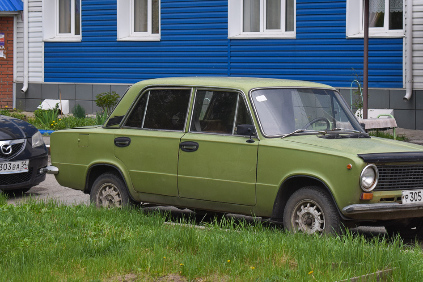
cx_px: 265
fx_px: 1230
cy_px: 112
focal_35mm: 105
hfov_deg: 19.5
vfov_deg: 13.1
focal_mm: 55
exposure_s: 1/125
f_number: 6.3
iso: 200
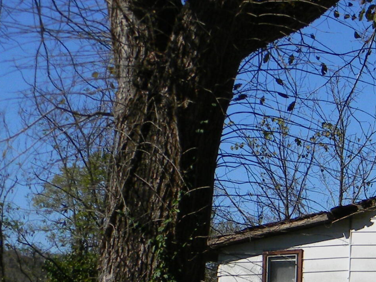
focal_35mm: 148
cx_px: 568
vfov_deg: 10.0
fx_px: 1608
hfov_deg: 12.6
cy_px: 175
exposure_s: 1/425
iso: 80
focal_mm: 8.6
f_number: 7.8
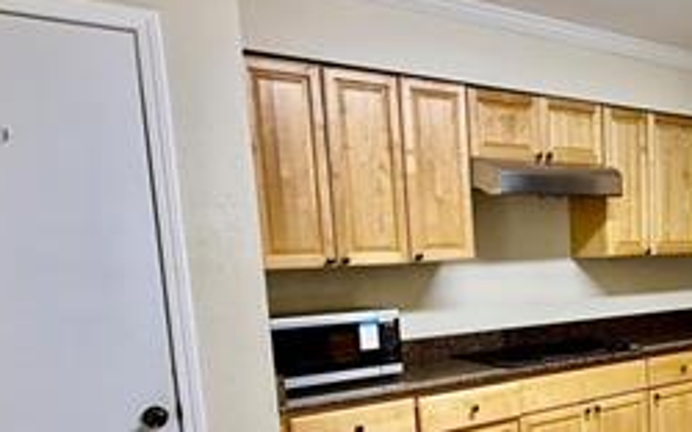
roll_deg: +1.5
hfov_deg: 46.1
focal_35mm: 38
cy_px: 346
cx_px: 634
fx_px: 716
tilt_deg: -7.2
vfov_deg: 32.6
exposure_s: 1/60
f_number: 2.2
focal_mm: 2.22
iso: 250
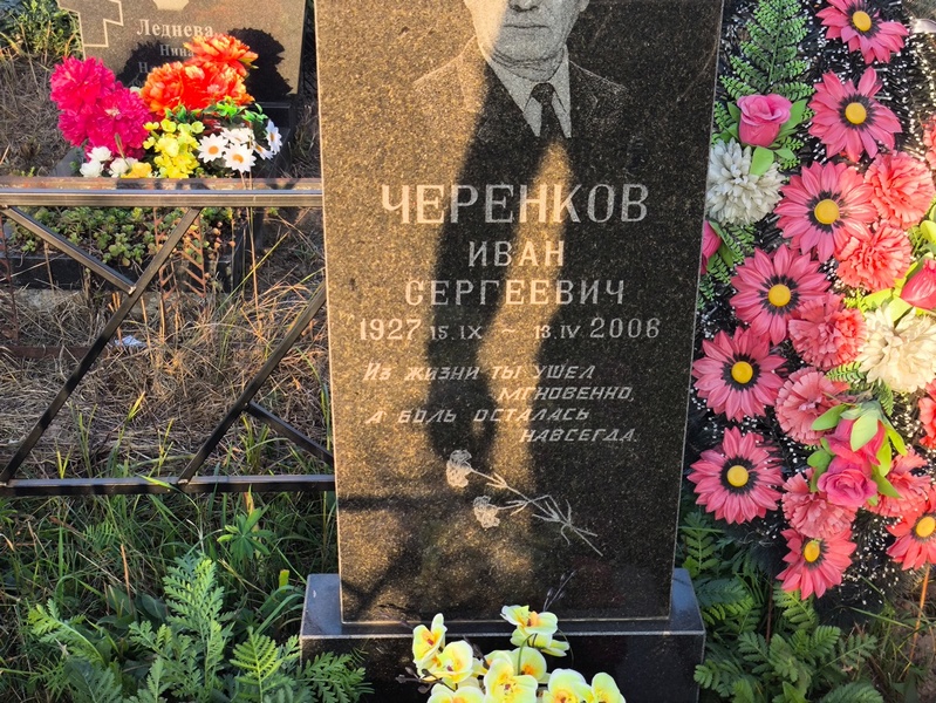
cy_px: 352
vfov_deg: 29.1
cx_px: 468
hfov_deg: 38.2
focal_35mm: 50
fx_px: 1353
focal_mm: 4.71
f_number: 1.7
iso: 50
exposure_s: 1/244
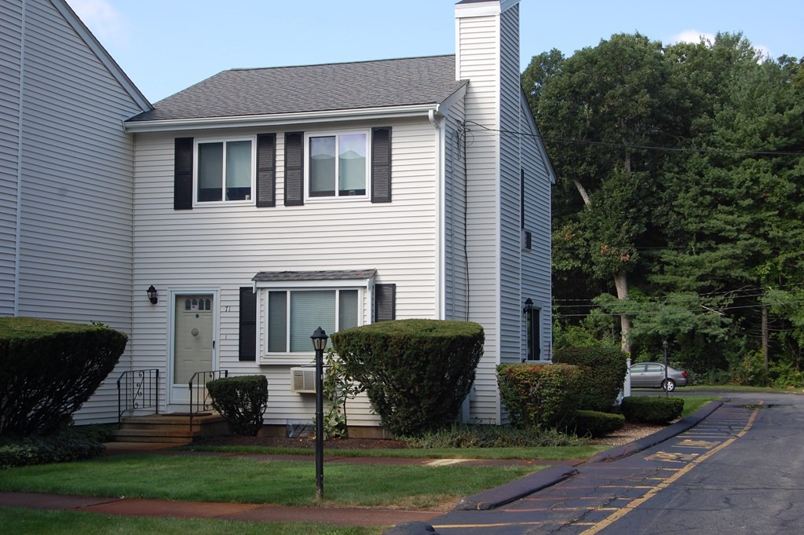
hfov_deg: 35.1
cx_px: 402
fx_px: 1272
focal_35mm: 57
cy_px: 268
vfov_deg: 23.7
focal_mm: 38
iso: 200
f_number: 7.1
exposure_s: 1/200
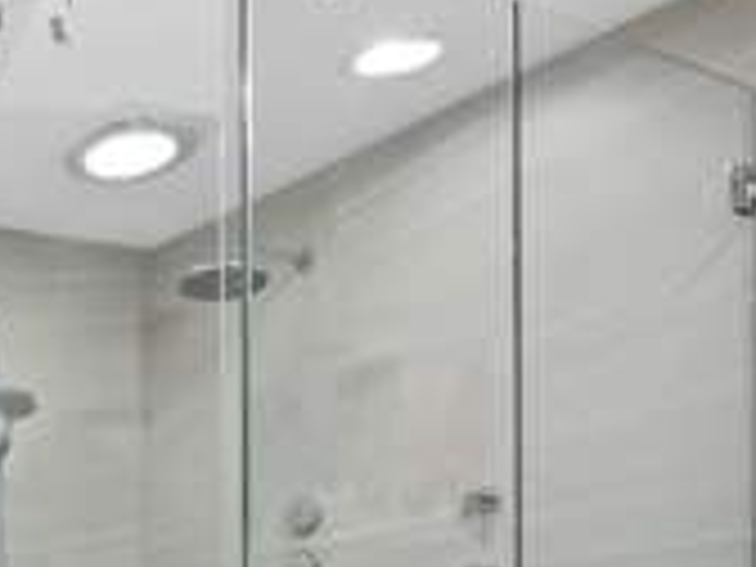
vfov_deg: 32.2
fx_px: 874
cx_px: -166
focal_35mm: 40
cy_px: 608
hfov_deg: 35.8
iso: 400
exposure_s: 1/15
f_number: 7.1
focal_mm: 7
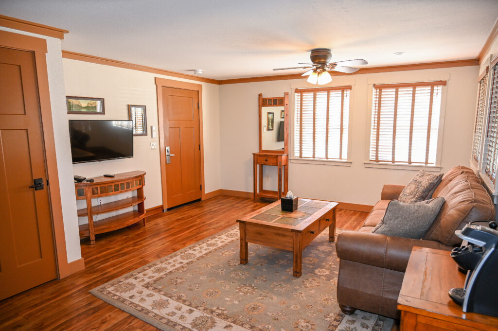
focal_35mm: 24
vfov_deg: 53.1
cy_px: 166
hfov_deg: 73.8
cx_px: 249
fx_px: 332
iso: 1100
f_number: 4
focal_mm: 24
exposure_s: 1/60
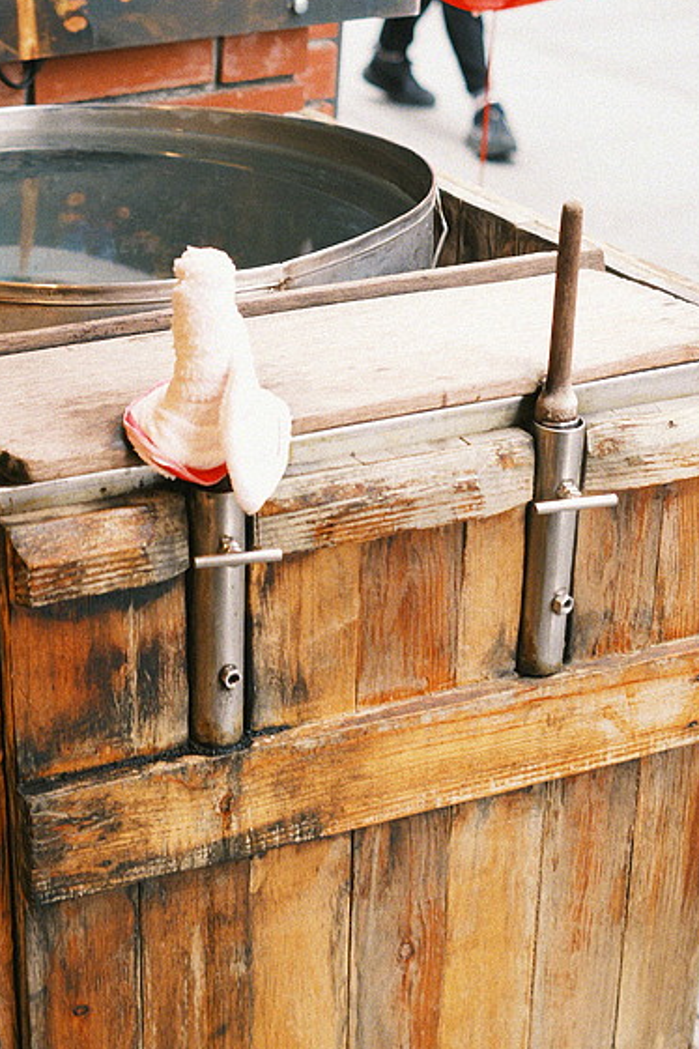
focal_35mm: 73
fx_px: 2126
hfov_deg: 18.6
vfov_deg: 27.6
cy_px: 647
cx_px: 200
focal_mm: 35
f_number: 2.2
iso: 200
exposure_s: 1/125
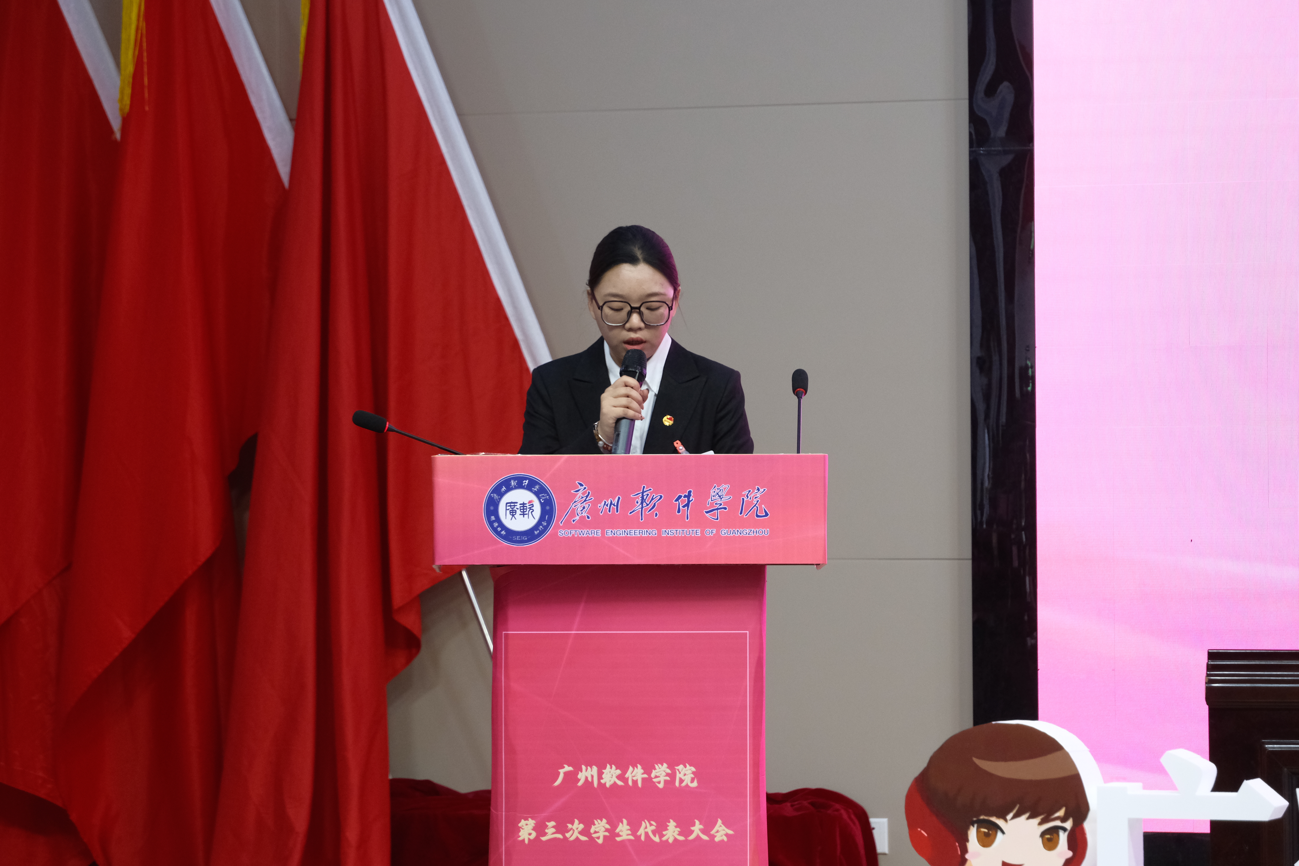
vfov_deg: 7.8
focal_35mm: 176
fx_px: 6350
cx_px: 650
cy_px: 433
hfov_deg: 11.7
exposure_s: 1/40
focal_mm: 117.3
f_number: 6.3
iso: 1600
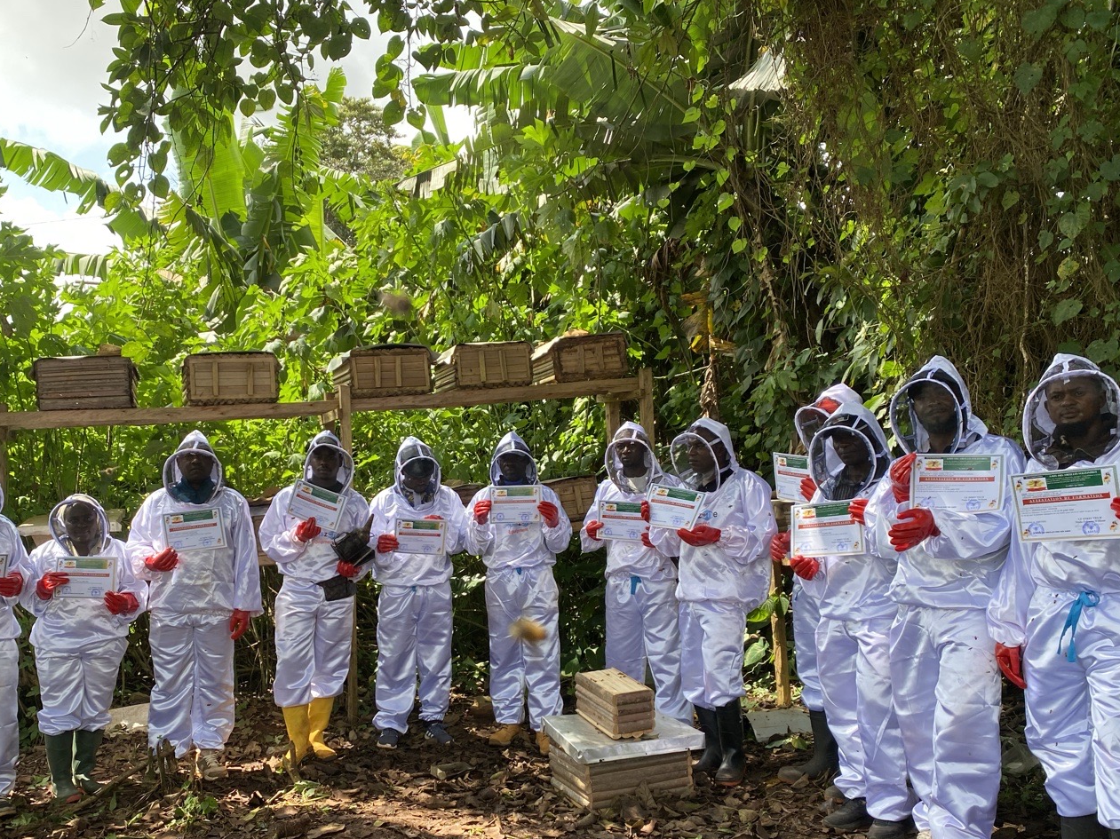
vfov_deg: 42.6
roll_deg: -0.5
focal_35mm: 33
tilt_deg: -2.0
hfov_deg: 55.2
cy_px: 522
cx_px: 485
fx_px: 1067
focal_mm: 4.25
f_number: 1.8
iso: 32
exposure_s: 1/454
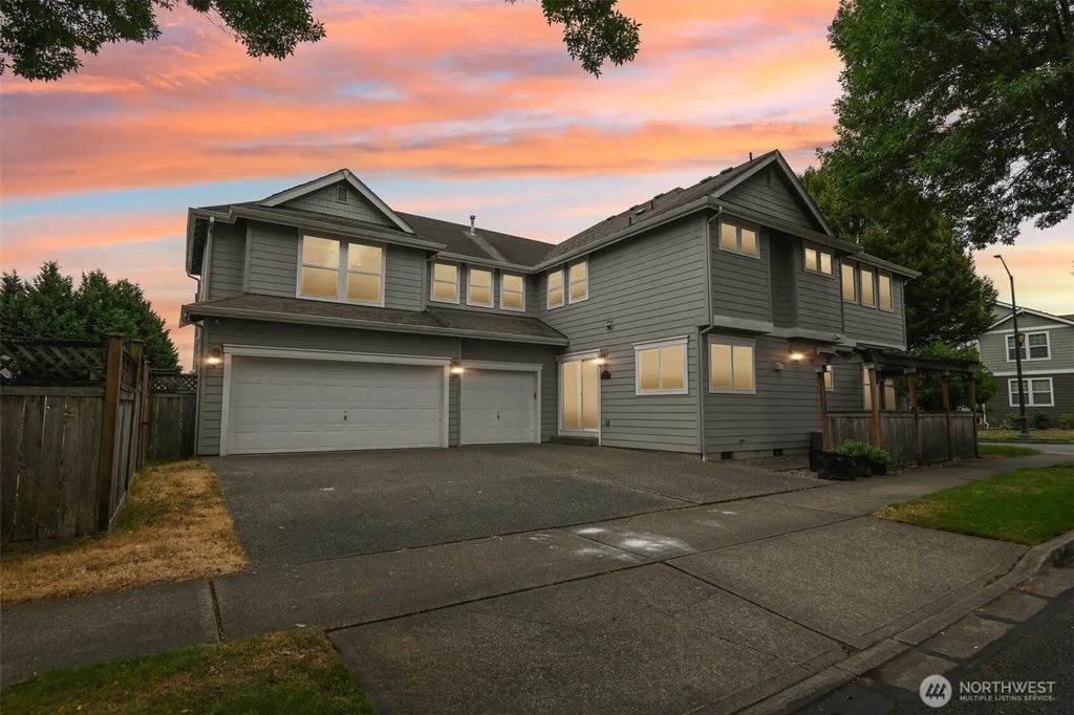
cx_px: 537
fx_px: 537
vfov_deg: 67.3
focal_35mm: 18
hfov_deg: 90.0
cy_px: 358
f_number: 8
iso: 400
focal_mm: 18
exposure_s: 1/500
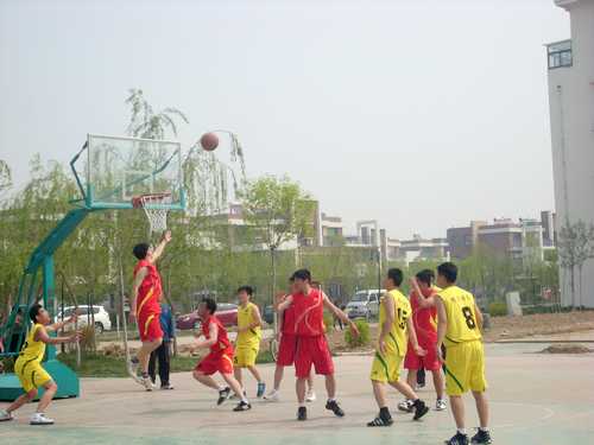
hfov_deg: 27.4
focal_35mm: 71
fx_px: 1218
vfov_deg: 20.7
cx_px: 297
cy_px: 222
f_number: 10.4
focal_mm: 11.7
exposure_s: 1/250
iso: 80
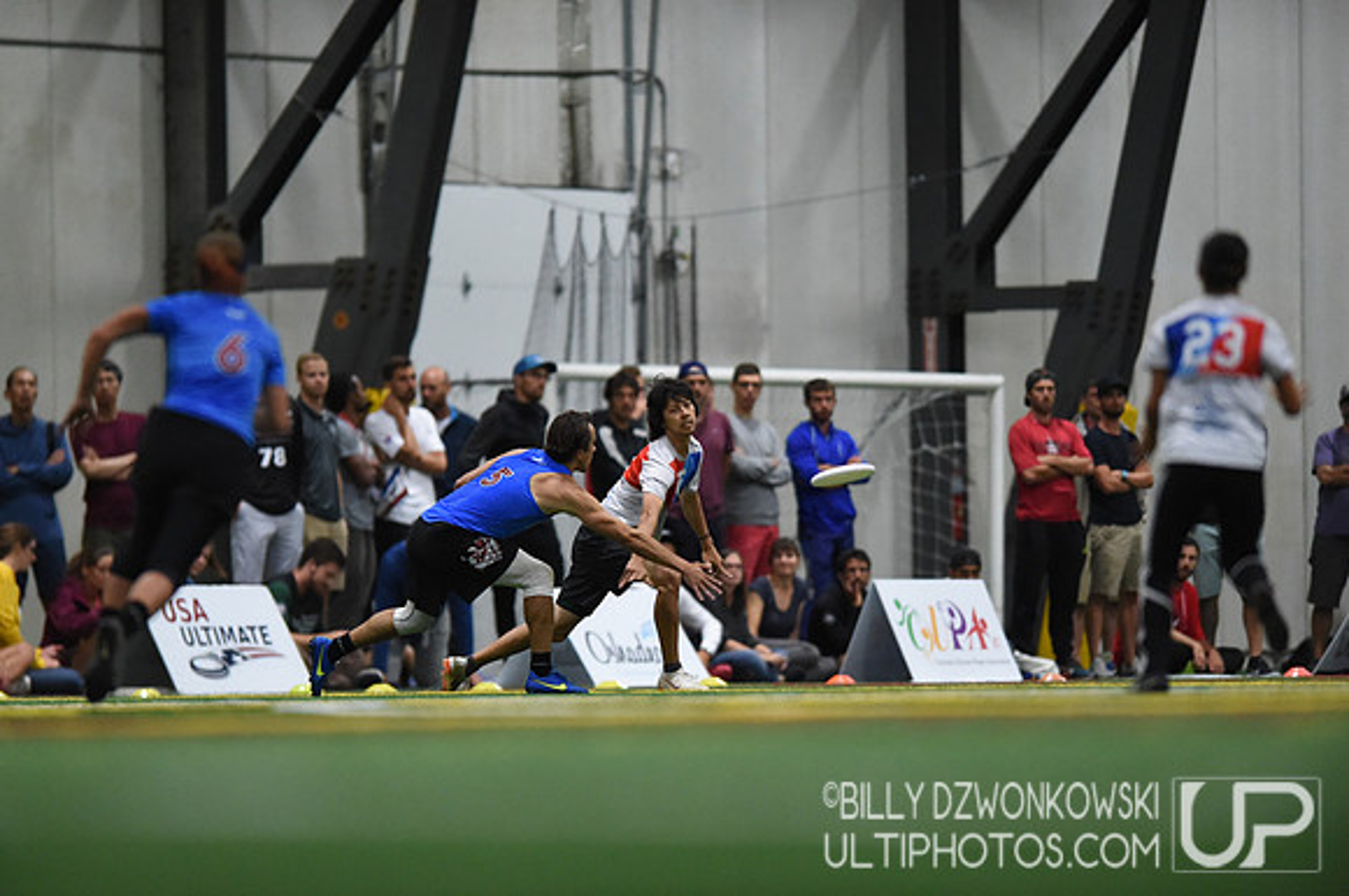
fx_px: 14968
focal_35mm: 400
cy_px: 448
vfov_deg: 3.4
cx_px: 674
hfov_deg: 5.2
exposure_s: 1/640
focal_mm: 400
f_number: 2.8
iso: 10000
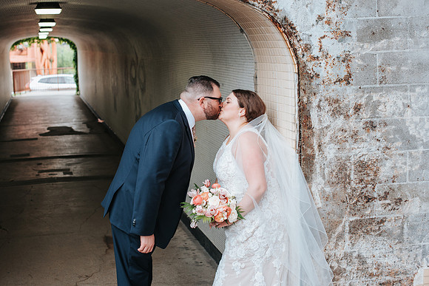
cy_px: 137
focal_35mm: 54
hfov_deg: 37.2
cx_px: 206
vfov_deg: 25.3
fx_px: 638
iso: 320
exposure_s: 1/250
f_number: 4
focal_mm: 50
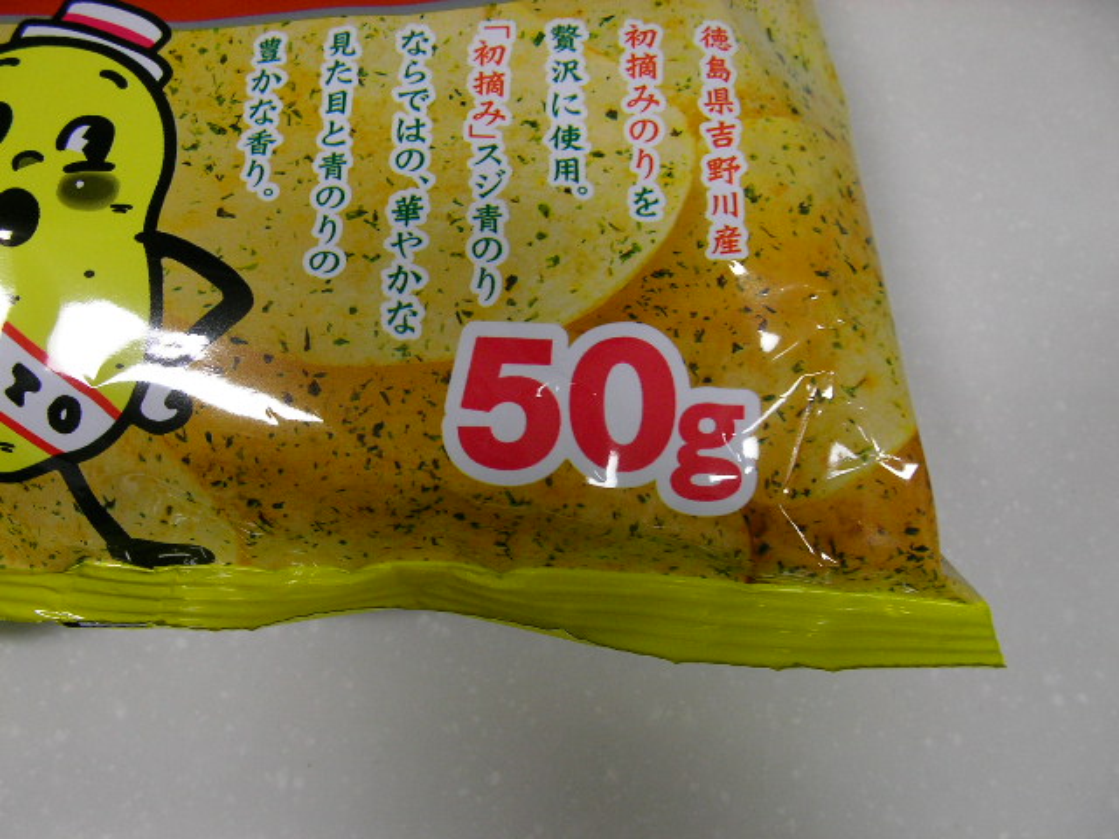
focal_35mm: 38
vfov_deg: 37.7
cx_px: 560
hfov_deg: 49.0
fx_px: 1228
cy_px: 420
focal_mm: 5.8
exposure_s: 1/18.4
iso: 100
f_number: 3.5
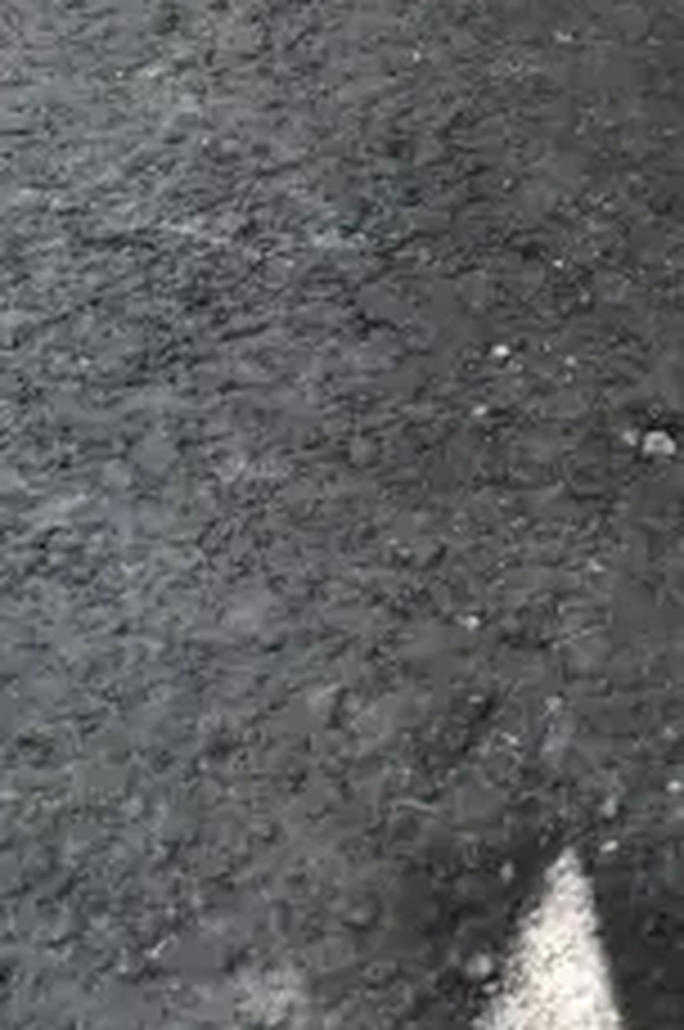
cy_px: -358
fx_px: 3773
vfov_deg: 14.8
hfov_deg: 9.8
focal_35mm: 132
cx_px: 1210
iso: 6400
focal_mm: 22
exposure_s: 1/800
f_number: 14
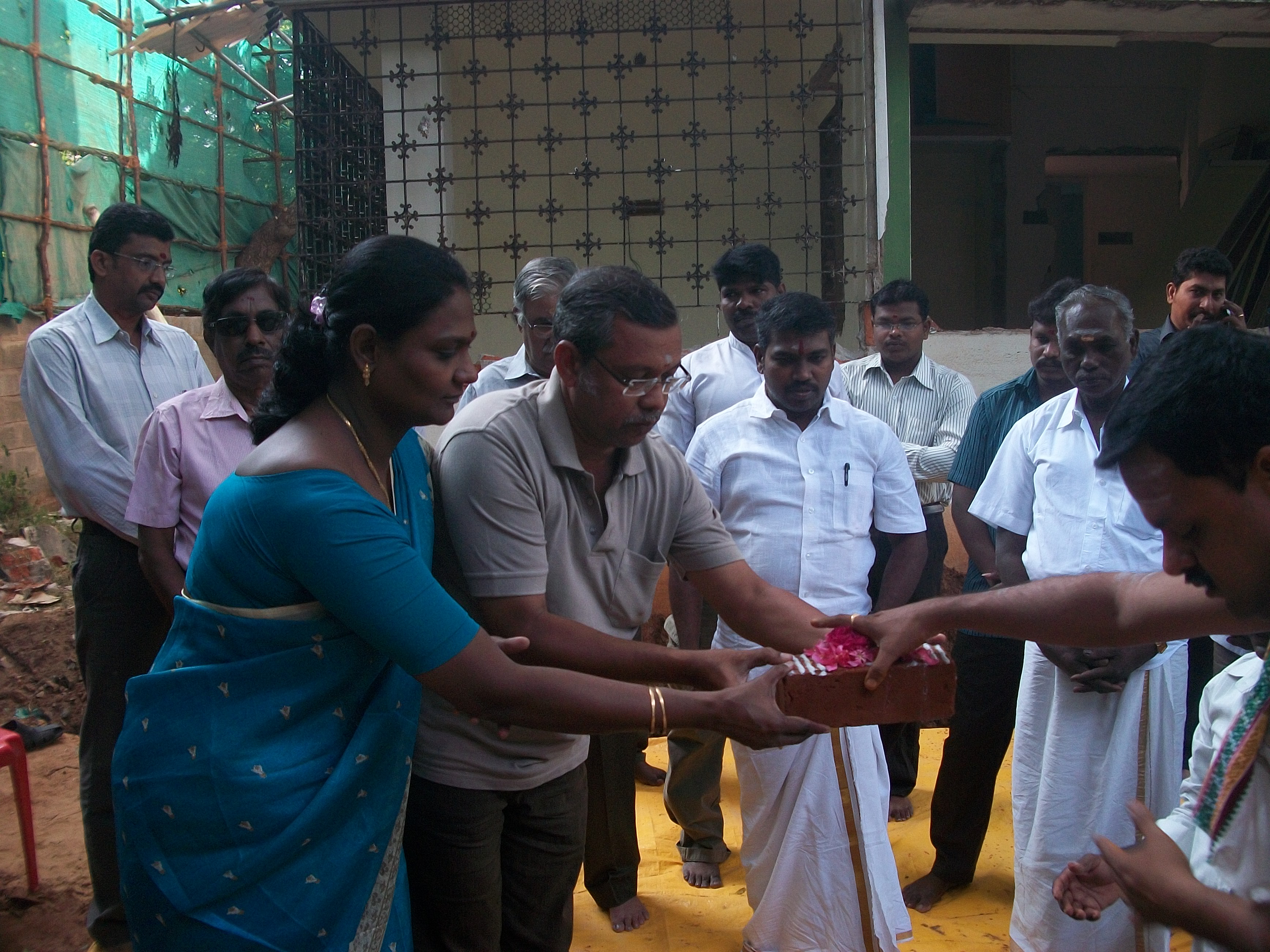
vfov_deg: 44.2
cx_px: 635
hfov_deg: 56.8
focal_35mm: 32
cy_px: 476
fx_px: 1174
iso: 80
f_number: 2.9
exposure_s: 1/100
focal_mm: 5.7
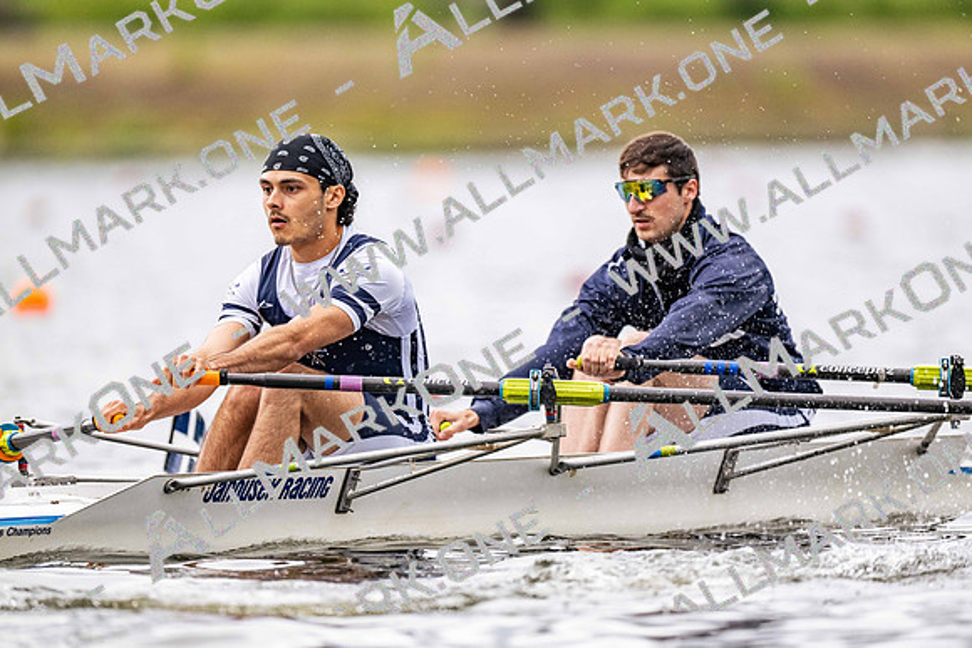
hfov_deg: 3.4
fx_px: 16203
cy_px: 324
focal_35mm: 600
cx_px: 486
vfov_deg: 2.3
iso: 1250
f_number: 4
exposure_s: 1/2500
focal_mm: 600
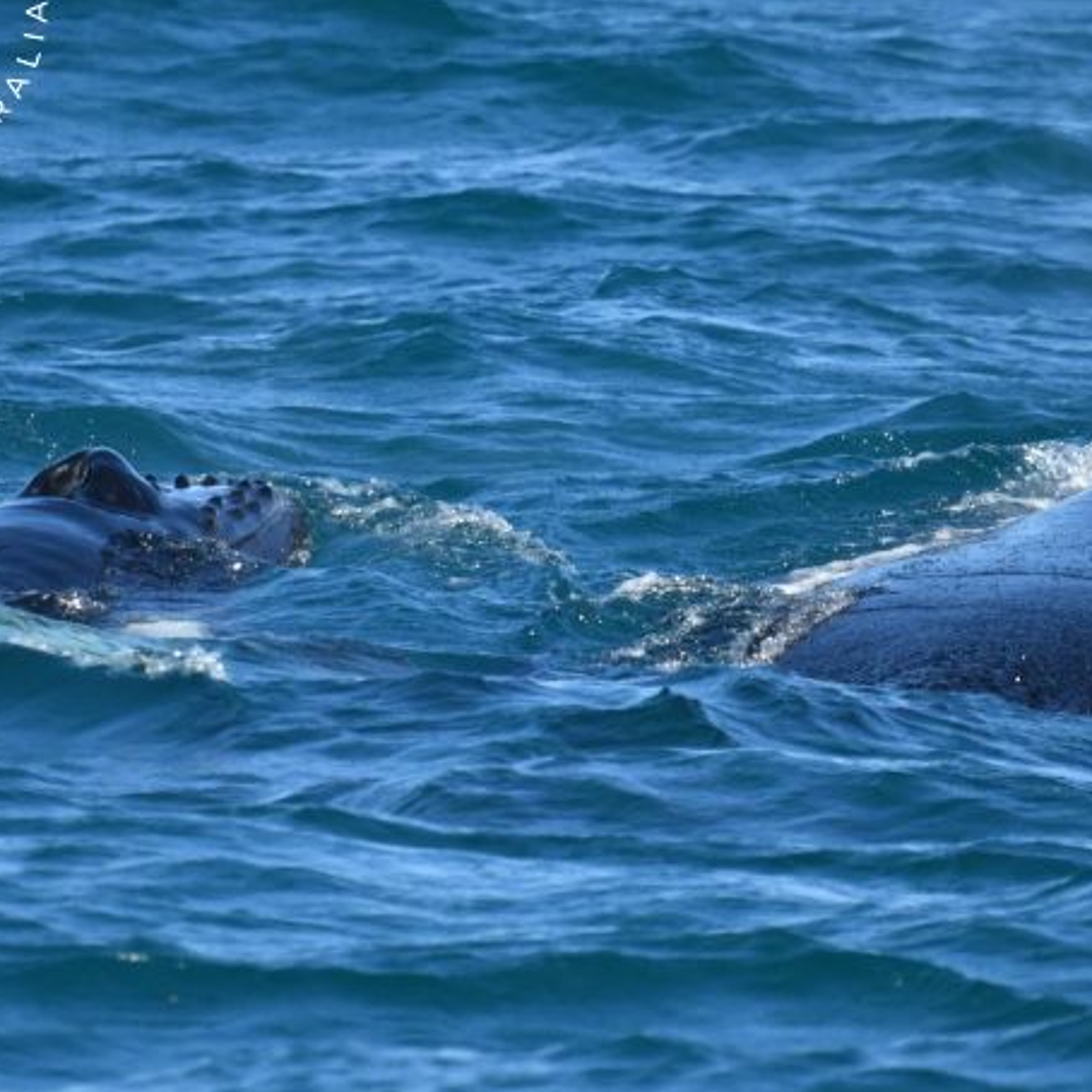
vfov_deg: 1.9
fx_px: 32086
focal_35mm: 899
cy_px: 477
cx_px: 678
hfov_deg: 1.9
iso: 1800
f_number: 6.3
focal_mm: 600
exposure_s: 1/8000
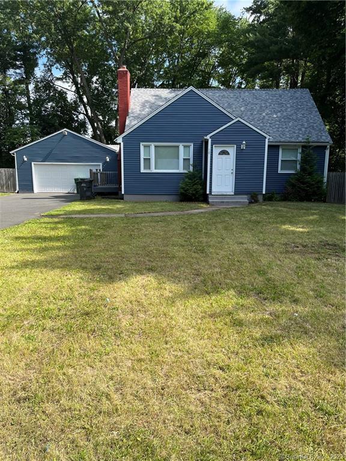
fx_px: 347
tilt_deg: -11.7
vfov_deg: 67.3
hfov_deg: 53.1
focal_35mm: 26
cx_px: 173
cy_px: 230
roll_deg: +1.8
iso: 50
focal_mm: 5.1
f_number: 1.6
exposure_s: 1/1294
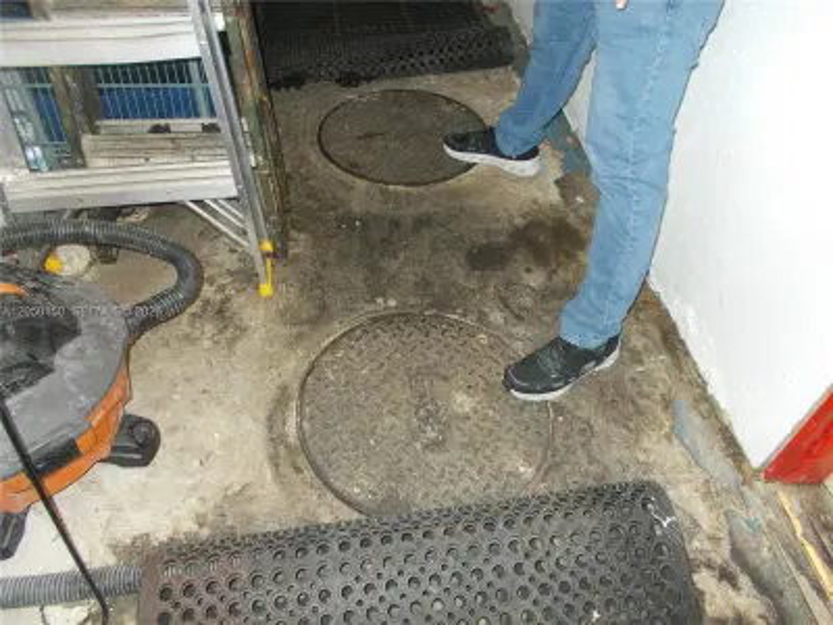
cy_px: 312
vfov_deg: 53.1
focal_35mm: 26
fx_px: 626
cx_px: 416
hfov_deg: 67.3
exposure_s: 1/25
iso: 220
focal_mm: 4.6
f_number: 3.2
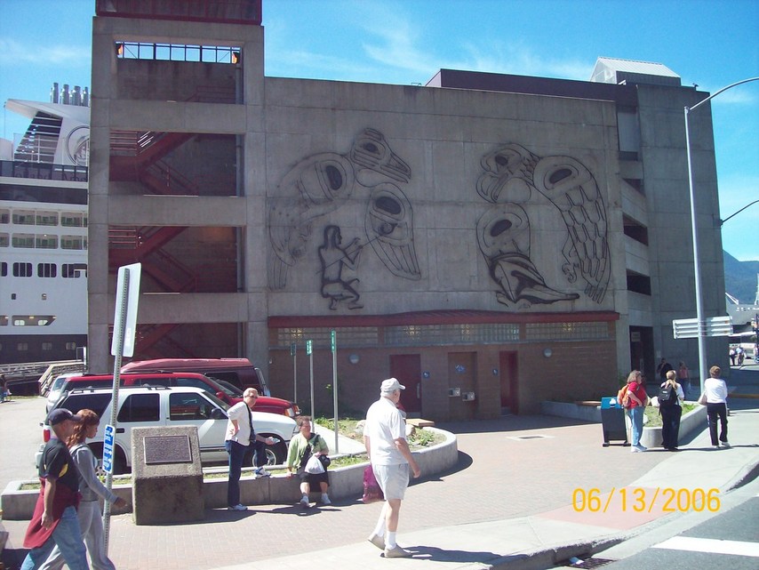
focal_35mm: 36
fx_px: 790
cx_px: 380
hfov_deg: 51.3
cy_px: 285
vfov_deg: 39.7
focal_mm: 6
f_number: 2.7
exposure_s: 1/244
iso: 80
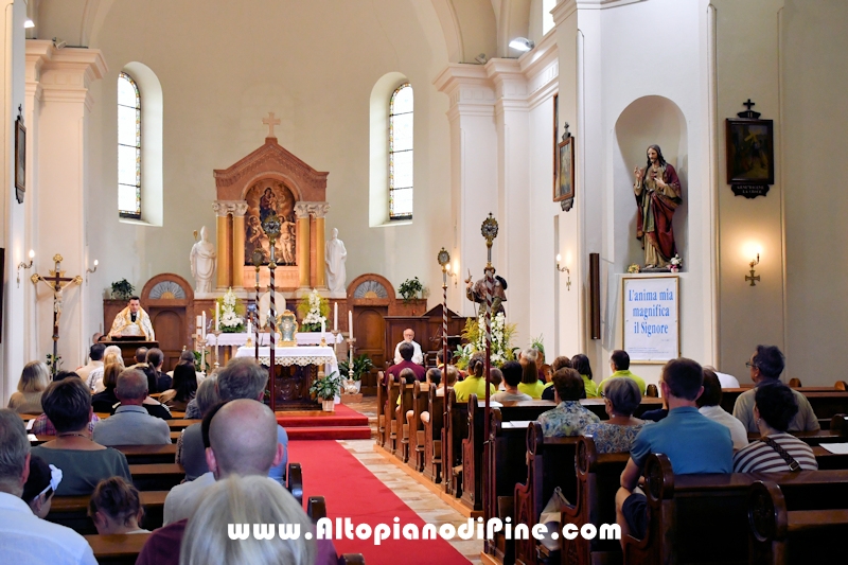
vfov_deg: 34.2
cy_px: 282
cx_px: 424
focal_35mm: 39
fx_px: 918
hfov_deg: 49.6
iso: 1800
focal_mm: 26
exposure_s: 1/125
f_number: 3.8
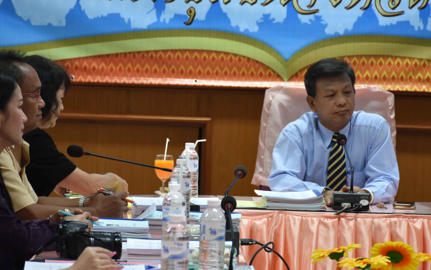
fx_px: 2525
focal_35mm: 215
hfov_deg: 9.8
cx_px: 207
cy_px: 138
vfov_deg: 6.1
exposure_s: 1/50
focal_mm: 90
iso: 800
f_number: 5.3
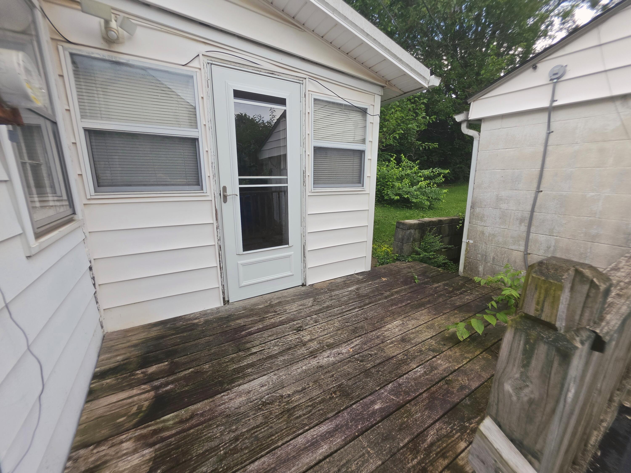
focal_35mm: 13
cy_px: 236
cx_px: 316
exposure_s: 1/359
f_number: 1.9
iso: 80
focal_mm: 2.2
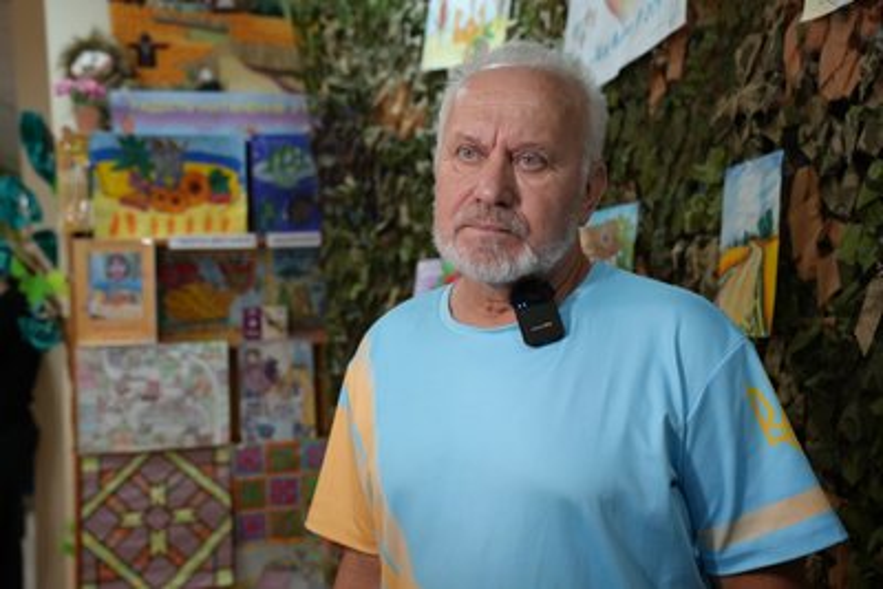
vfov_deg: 31.2
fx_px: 1055
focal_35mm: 43
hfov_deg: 45.4
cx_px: 442
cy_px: 294
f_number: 4
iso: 2500
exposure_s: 1/160
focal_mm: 43
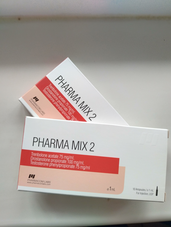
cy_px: 114
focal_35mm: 24
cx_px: 86
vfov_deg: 71.6
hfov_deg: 56.8
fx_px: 158
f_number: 1.9
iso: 176
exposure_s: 1/100
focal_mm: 3.94
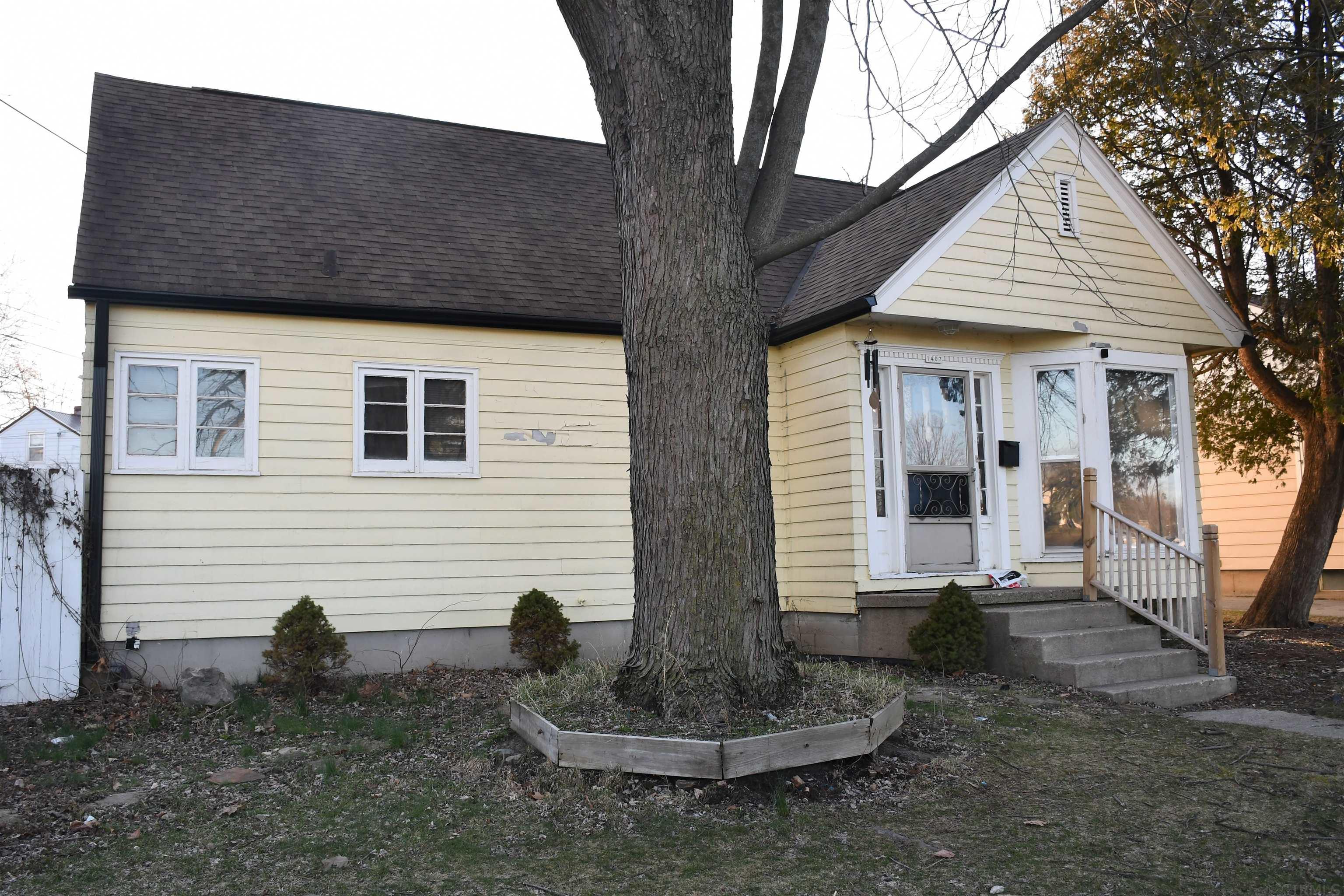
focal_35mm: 30
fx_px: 1120
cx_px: 672
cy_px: 448
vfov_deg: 43.6
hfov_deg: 61.9
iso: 320
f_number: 5.6
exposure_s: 1/250
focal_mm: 20
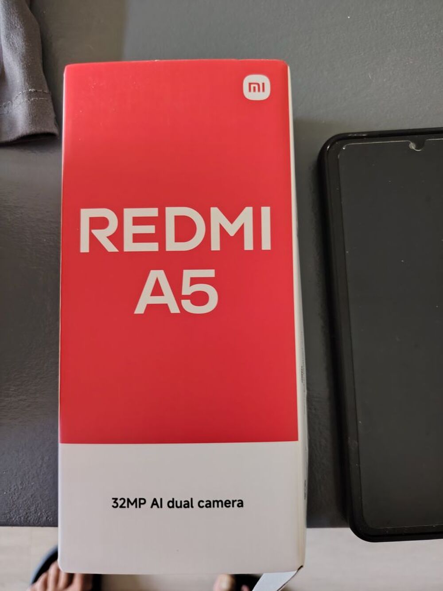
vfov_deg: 71.6
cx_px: 222
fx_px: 409
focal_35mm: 24
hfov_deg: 56.8
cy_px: 296
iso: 859
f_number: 1.75
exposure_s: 1/25
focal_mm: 5.25
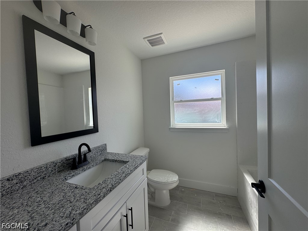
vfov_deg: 85.7
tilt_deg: -1.1
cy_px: 116
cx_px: 154
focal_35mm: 14
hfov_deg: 102.1
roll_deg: +1.9
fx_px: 125
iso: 40
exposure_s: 1/311
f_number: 2.2
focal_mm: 2.22
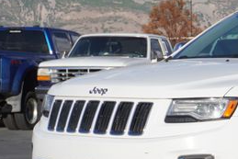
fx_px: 1007
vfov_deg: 9.0
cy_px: 144
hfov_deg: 13.1
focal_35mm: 152
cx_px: 290
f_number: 8
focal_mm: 41
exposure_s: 1/320
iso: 100
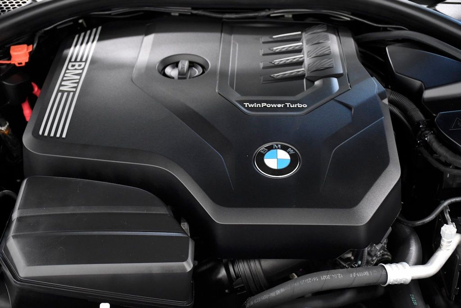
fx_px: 730
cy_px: 154
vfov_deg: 23.8
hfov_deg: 35.0
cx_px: 230
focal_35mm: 57
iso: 2500
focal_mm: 38
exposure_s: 1/100
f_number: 5
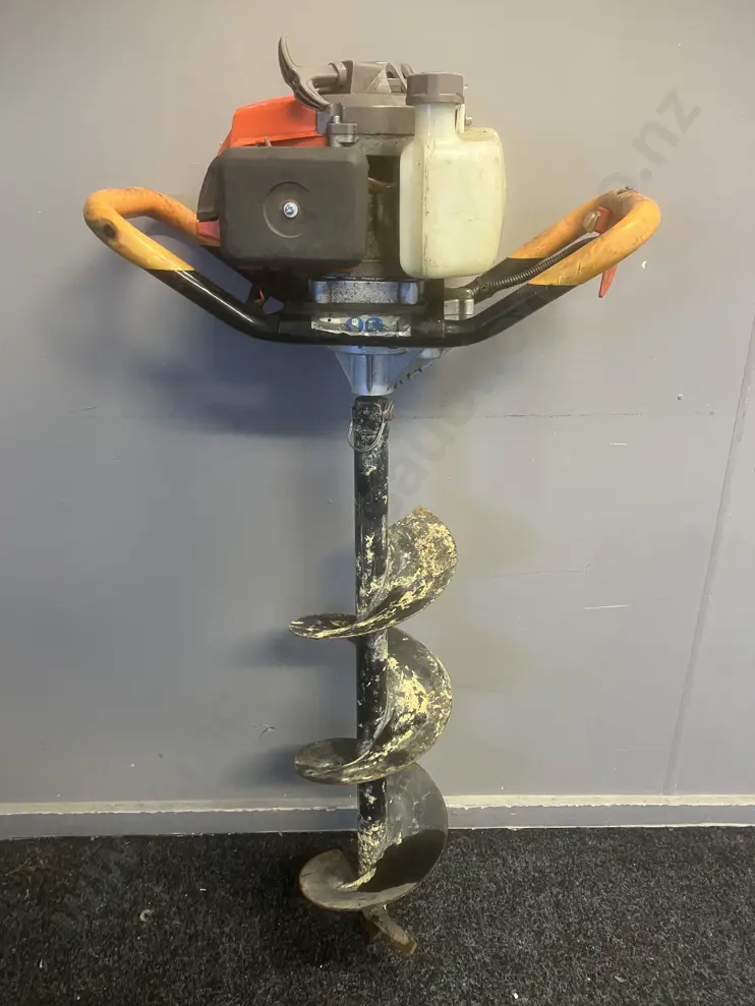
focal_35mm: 29
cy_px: 515
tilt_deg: -23.3
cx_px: 374
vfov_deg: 61.6
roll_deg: -0.2
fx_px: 843
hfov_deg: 48.2
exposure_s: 1/50
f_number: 1.8
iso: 250
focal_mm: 3.99
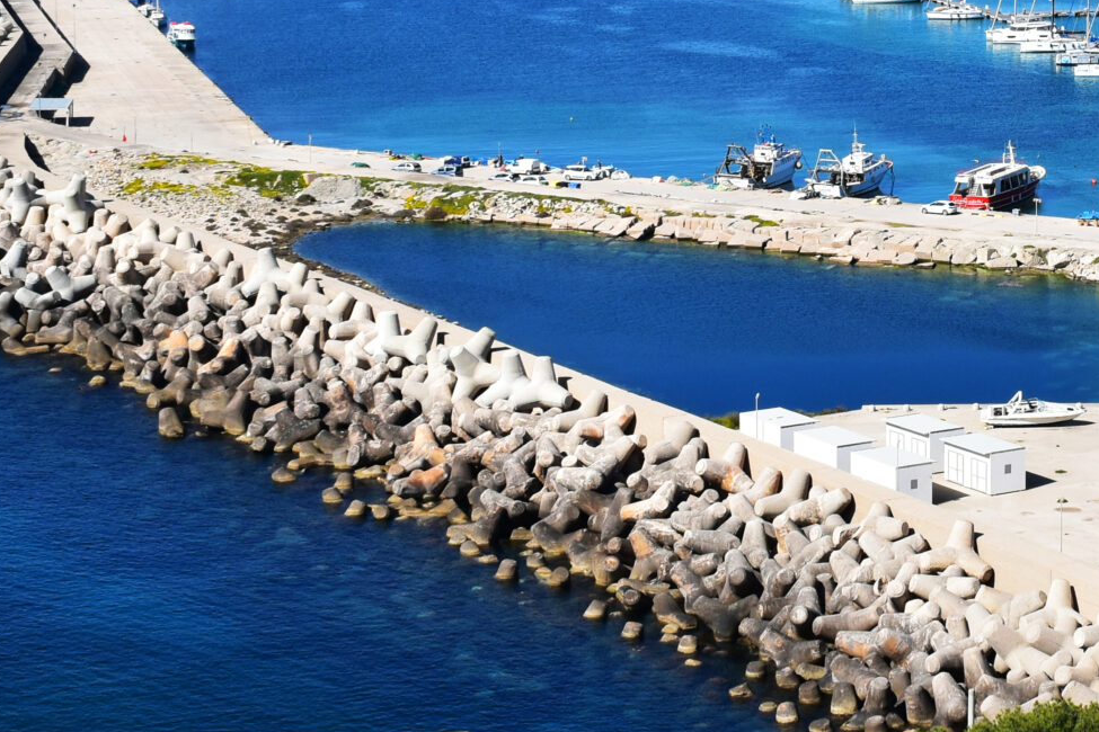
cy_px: -82
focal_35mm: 106
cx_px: 1056
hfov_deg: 18.8
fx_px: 3245
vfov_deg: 12.6
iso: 280
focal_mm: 27
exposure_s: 1/500
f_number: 11
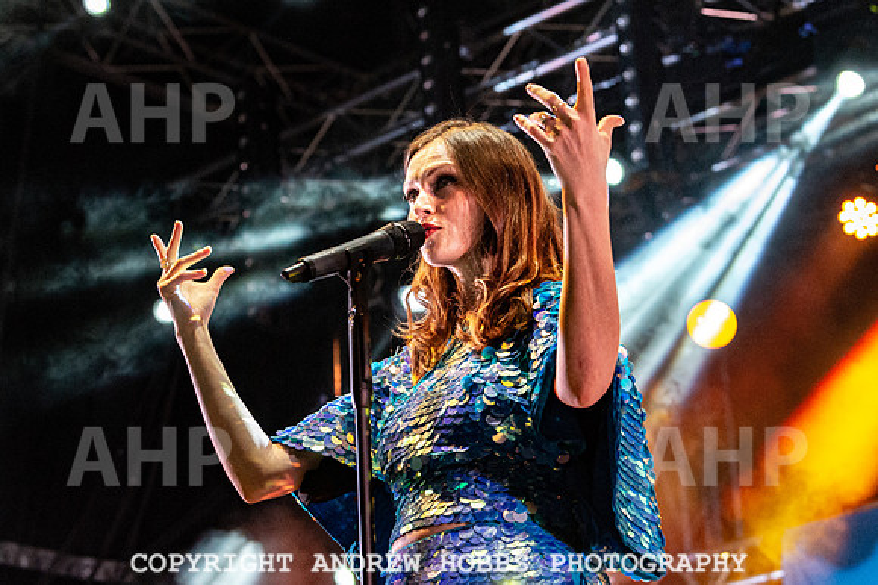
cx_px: 448
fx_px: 2295
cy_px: 225
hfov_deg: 21.7
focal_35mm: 94
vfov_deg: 14.5
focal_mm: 70
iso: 8000
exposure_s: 1/800
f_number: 4.5
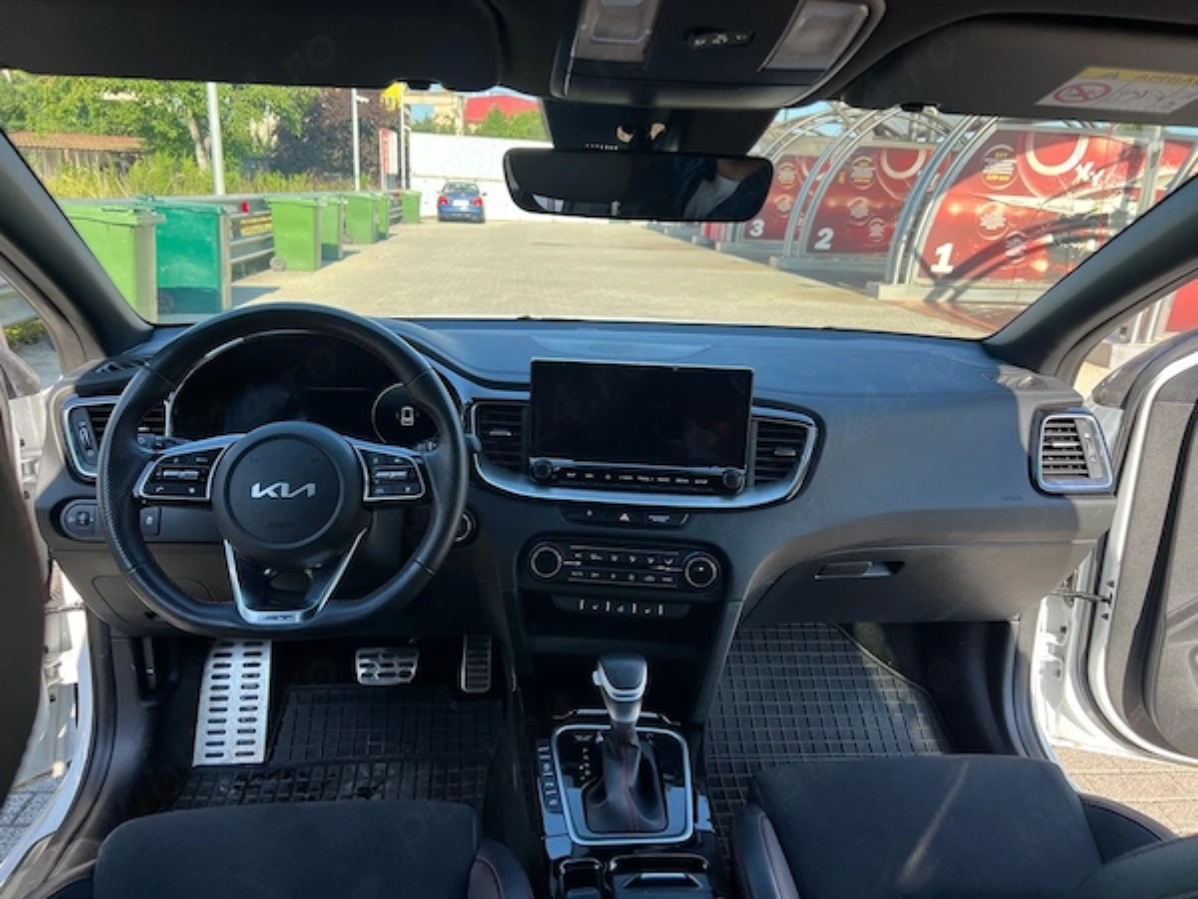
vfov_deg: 53.1
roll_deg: -1.5
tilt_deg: -15.7
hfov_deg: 67.3
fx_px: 900
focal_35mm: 26
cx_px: 599
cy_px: 450
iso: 50
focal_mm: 5.7
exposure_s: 1/493
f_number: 1.5
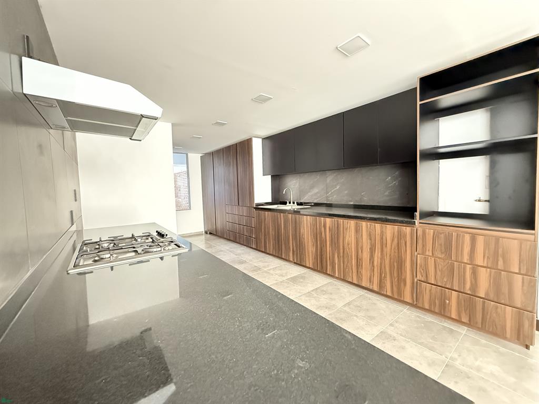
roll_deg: +1.6
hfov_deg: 102.1
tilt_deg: -2.7
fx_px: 218
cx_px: 270
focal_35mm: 14
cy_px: 202
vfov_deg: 85.7
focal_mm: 2.22
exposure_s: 1/41
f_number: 2.2
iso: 1250
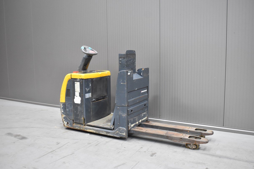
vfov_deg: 38.4
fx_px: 243
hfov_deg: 55.1
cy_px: 84
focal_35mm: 34
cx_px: 127
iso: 1600
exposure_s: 1/50
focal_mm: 23
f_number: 4
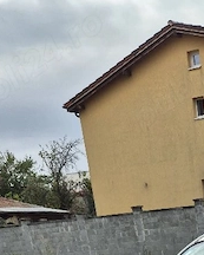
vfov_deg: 18.0
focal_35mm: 83
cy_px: 468
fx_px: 626
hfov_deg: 17.5
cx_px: 256
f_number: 1.8
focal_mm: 5.4
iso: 25
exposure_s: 1/1111
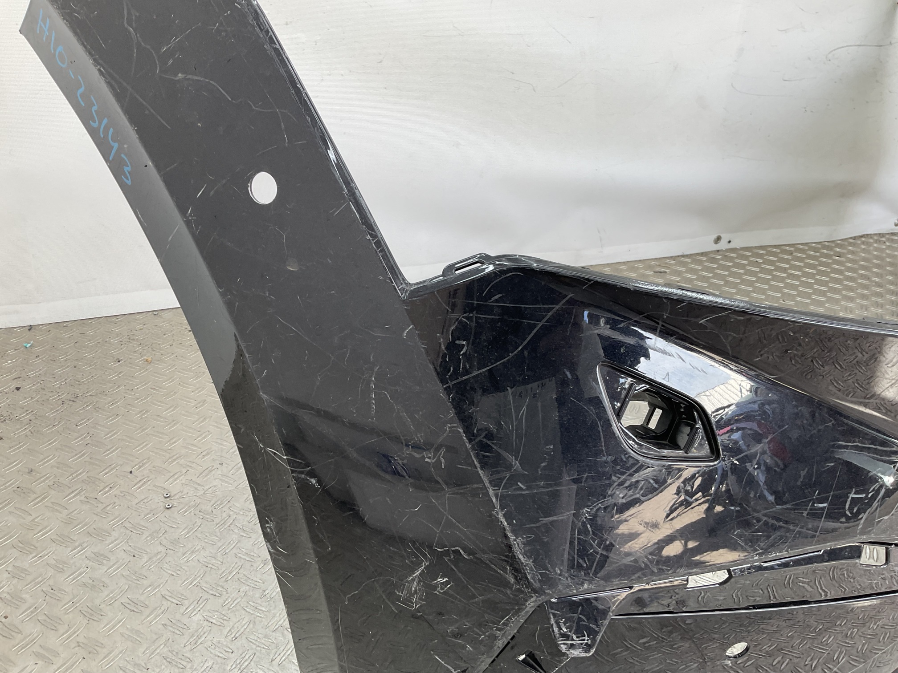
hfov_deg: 61.7
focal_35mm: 29
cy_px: 336
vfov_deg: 48.2
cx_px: 449
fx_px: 752
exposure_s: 1/100
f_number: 1.8
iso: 20
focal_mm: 3
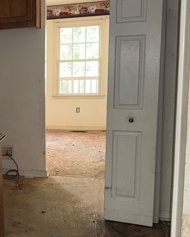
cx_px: -67
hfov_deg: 23.8
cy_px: 116
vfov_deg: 34.1
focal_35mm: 55
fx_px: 386
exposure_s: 1/17
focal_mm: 6.76
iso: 80
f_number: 1.78
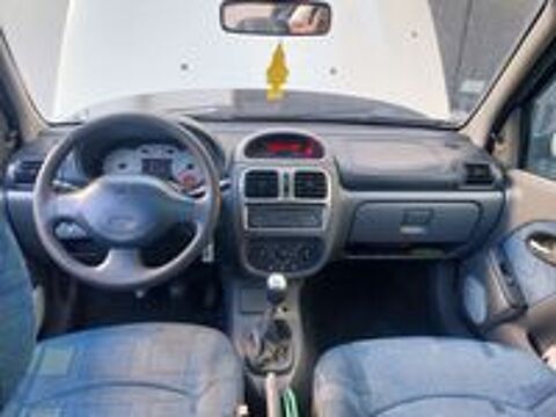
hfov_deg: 67.3
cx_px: 278
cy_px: 208
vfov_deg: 53.1
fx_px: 418
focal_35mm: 26
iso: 64
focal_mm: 4
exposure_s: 1/50
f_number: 1.8
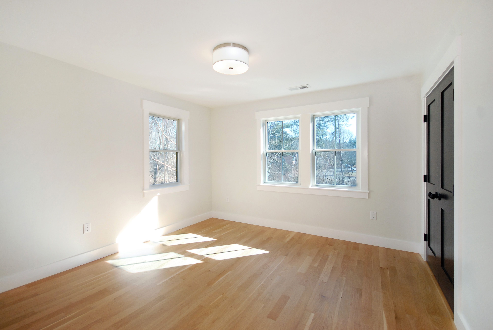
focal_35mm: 15
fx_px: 206
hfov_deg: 100.3
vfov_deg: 77.5
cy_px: 165
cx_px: 246
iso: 400
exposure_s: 1/125
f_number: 4
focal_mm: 10
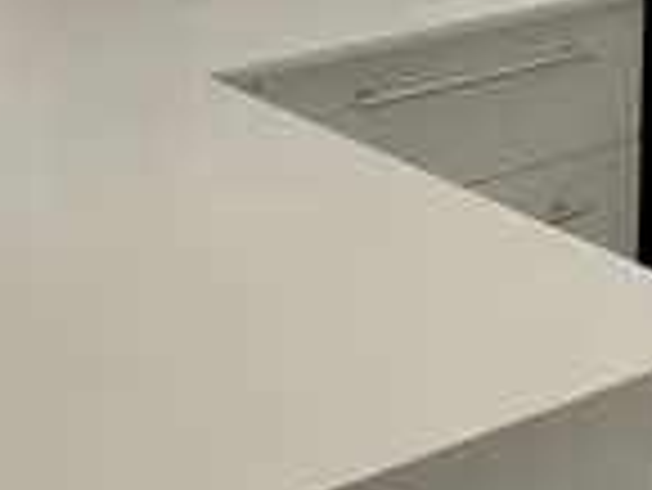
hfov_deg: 16.3
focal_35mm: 114
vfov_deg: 12.4
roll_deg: -2.9
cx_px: 848
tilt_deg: -8.2
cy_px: -229
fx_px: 2149
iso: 125
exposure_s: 1/87
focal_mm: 4.25
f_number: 1.8
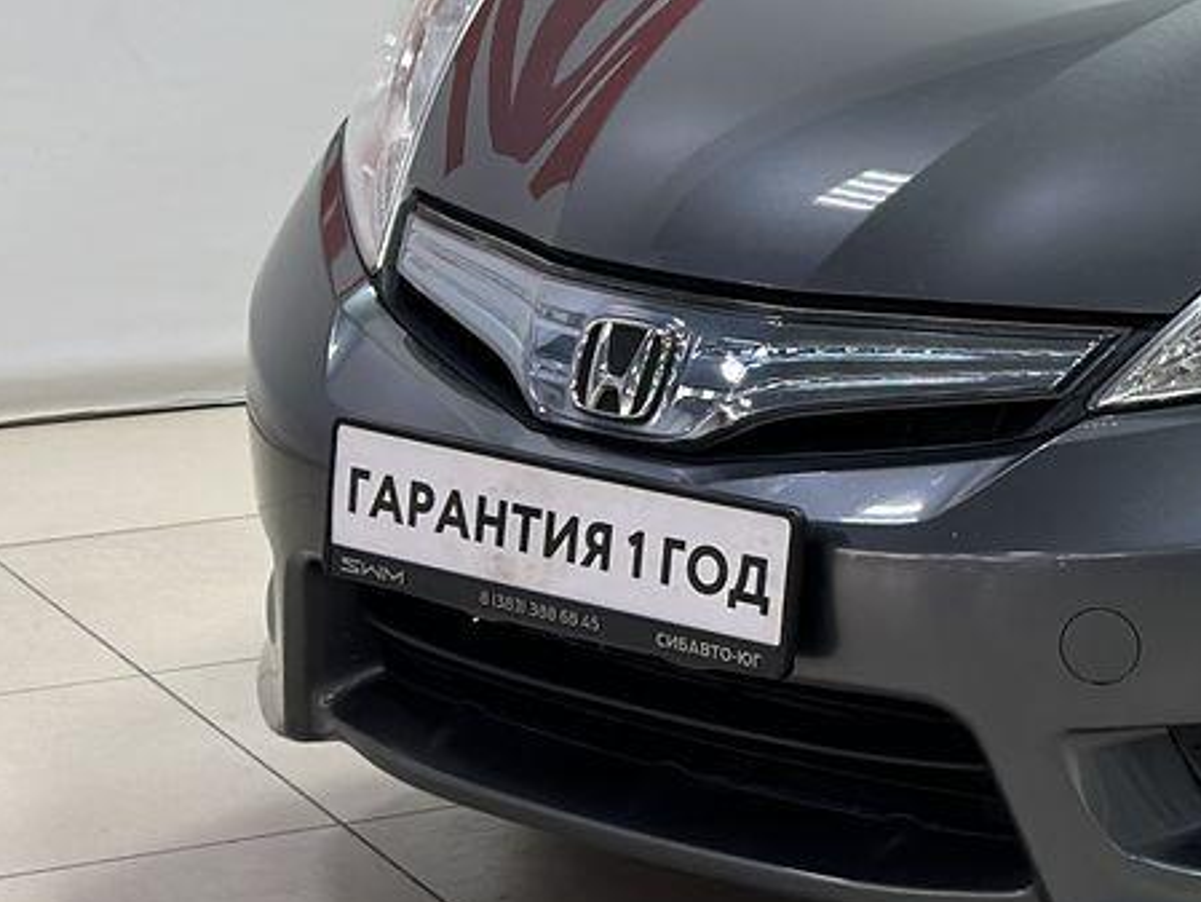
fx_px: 5344
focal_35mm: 154
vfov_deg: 9.6
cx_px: 1784
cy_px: 115
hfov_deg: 12.2
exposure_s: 1/100
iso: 100
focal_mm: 6.86
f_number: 1.78
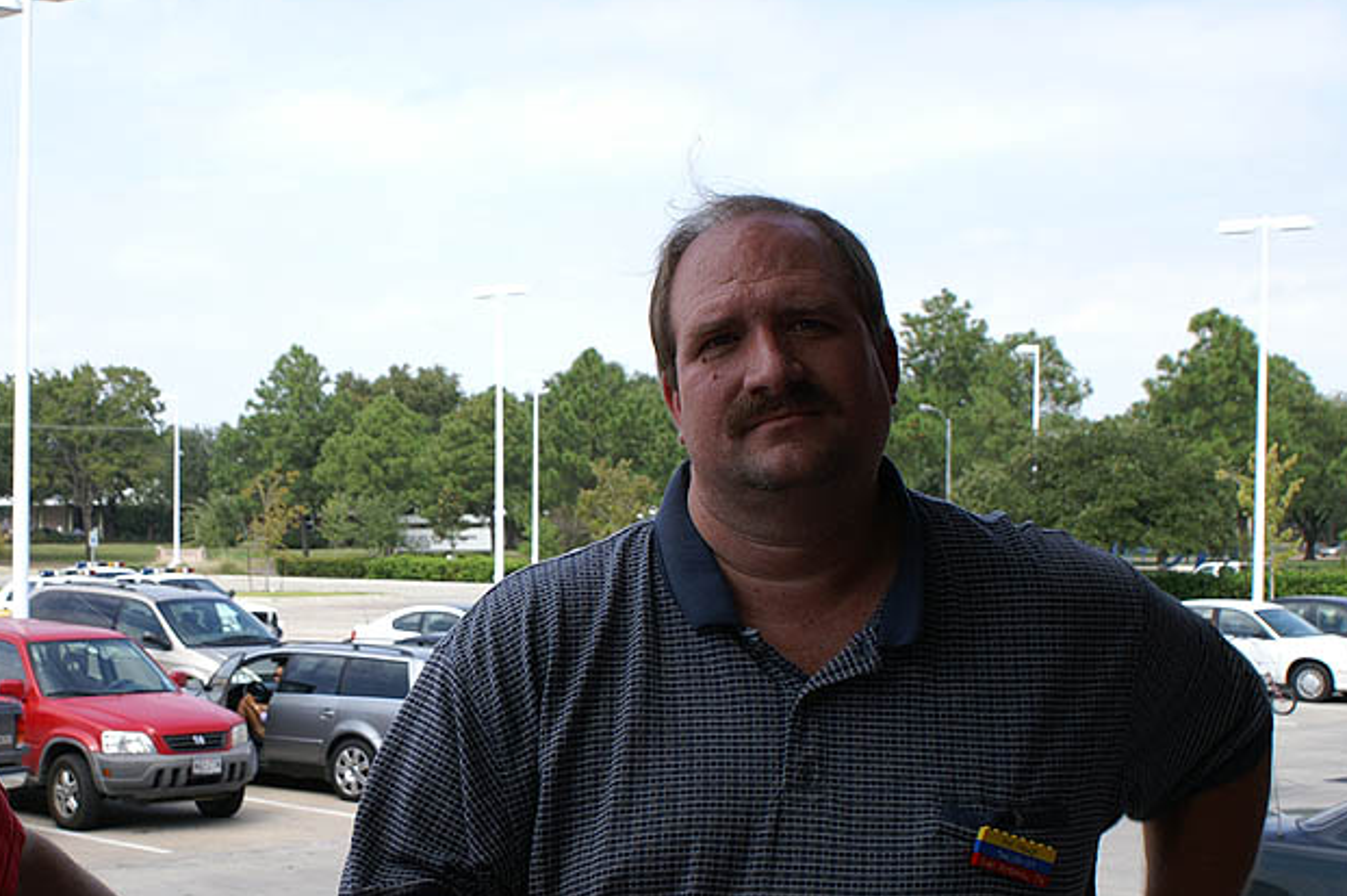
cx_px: 393
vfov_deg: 22.2
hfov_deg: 32.5
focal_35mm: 61
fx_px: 2281
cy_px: 479
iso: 100
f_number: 8
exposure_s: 1/160
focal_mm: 28
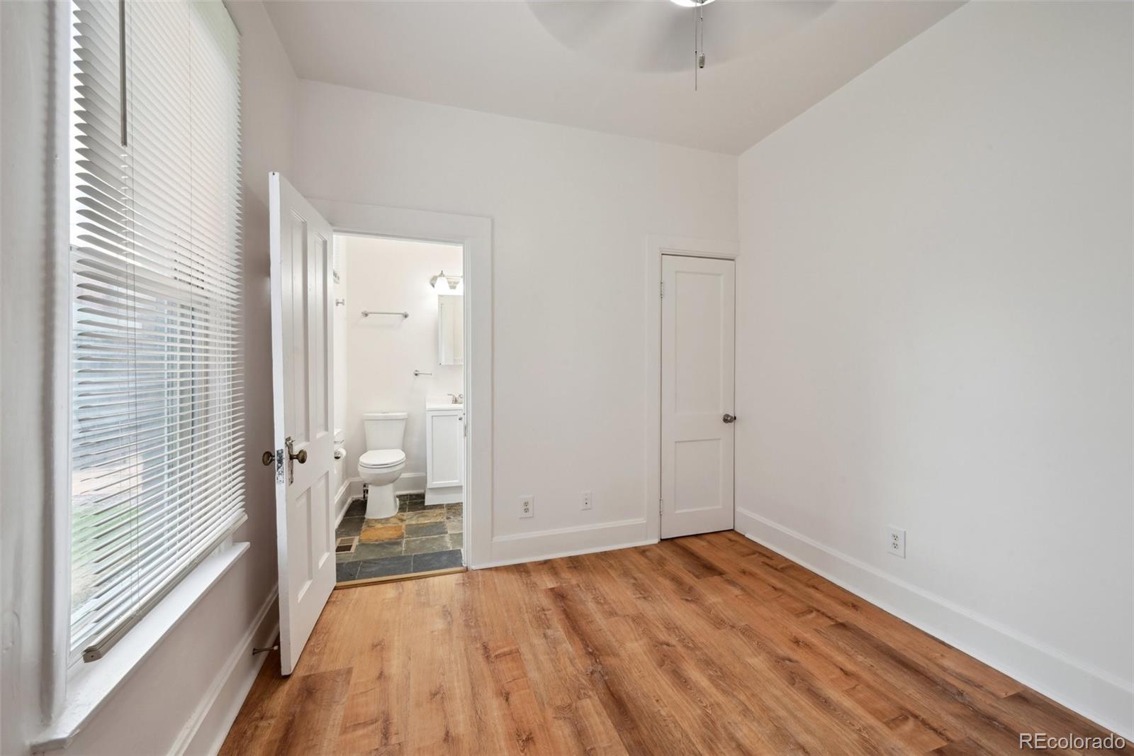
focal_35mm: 14
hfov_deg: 104.3
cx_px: 567
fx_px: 441
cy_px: 378
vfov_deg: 81.2
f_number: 11
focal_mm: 14
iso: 400
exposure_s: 1/13
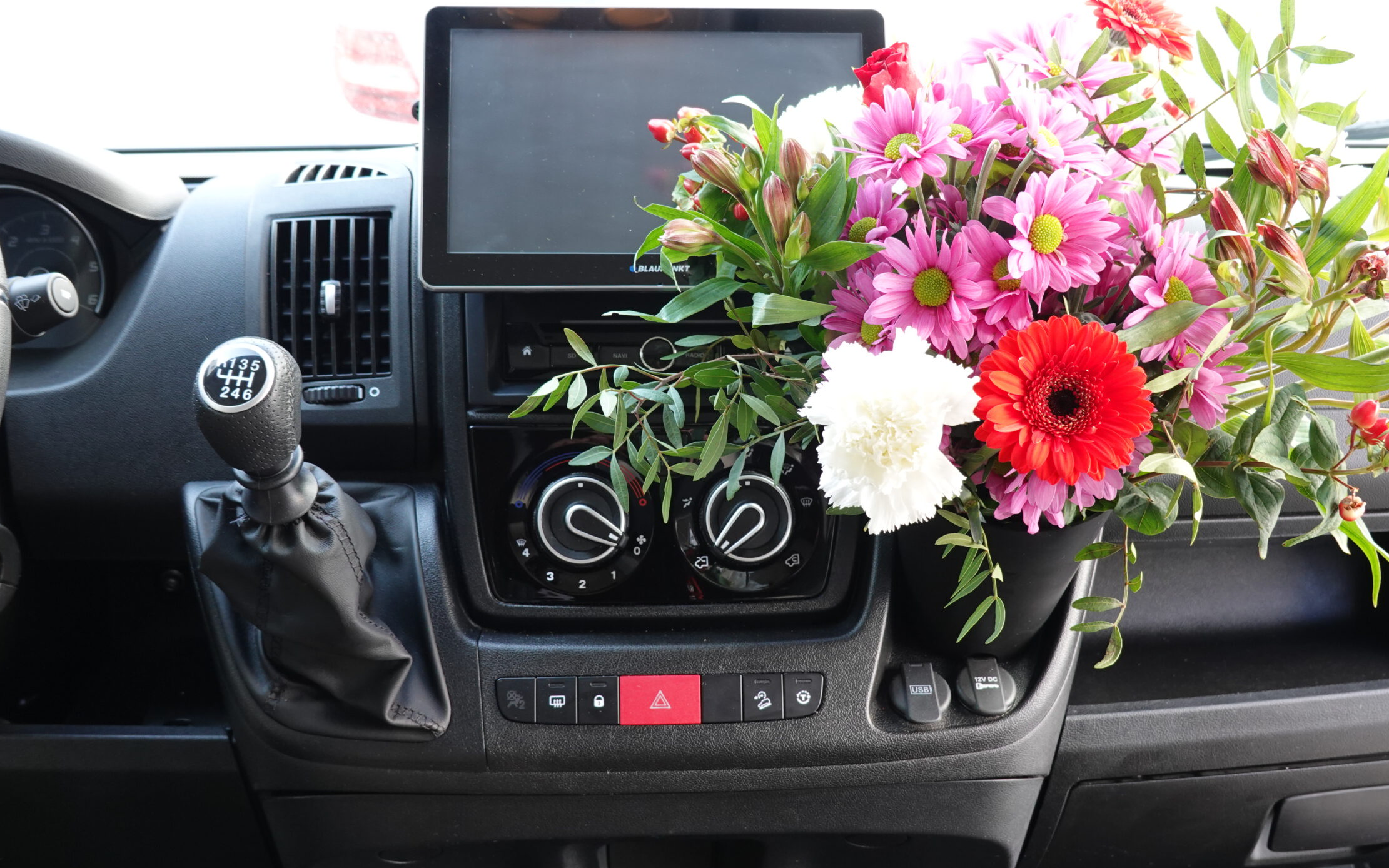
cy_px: 431
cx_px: 725
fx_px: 1779
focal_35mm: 47
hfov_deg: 42.6
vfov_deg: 27.4
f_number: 3.5
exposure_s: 1/40
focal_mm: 14.69
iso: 320
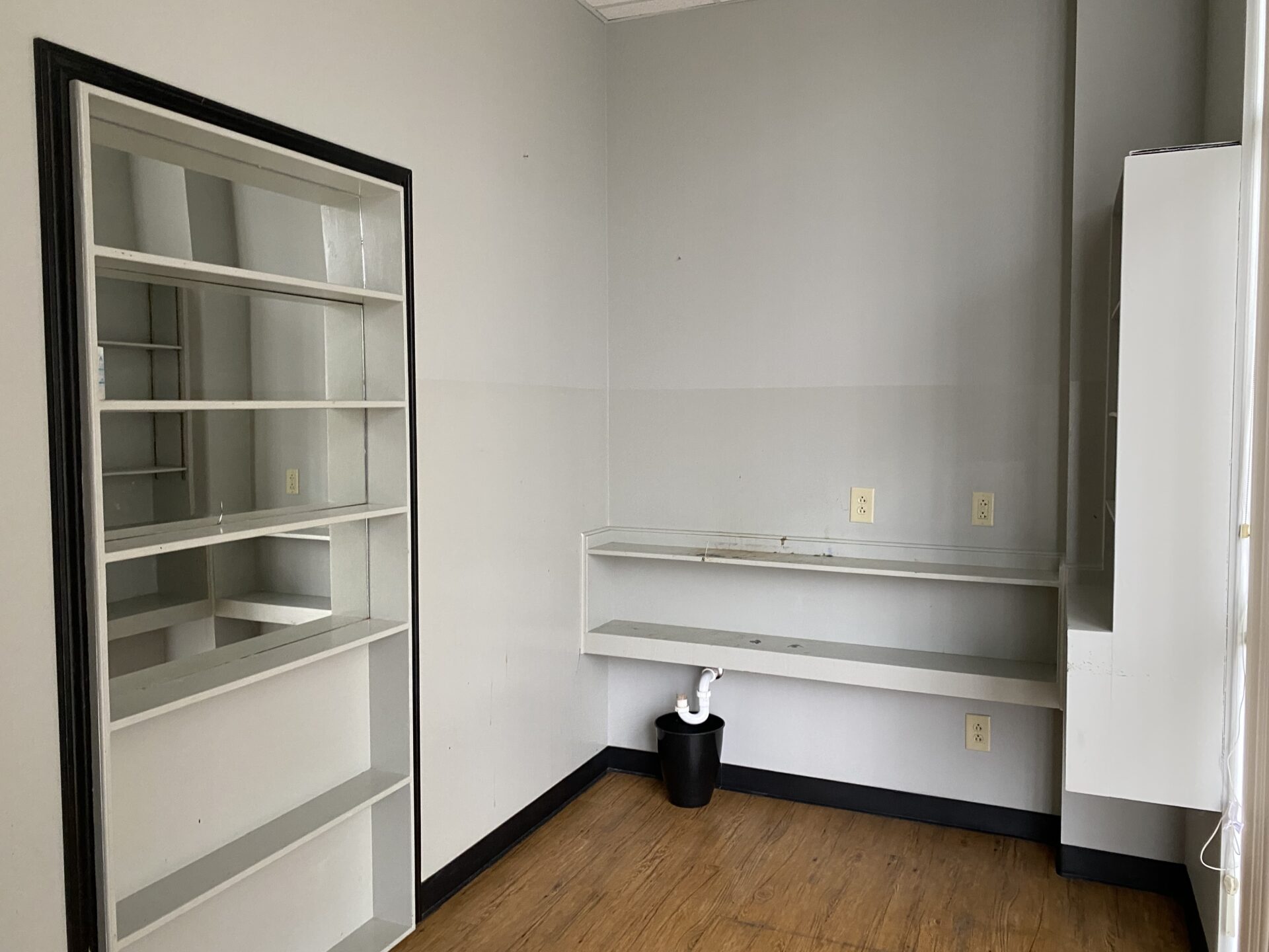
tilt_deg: -1.6
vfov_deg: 53.1
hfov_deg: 67.3
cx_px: 634
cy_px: 476
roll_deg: +1.7
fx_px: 953
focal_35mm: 26
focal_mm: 4.25
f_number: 1.8
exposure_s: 1/60
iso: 250
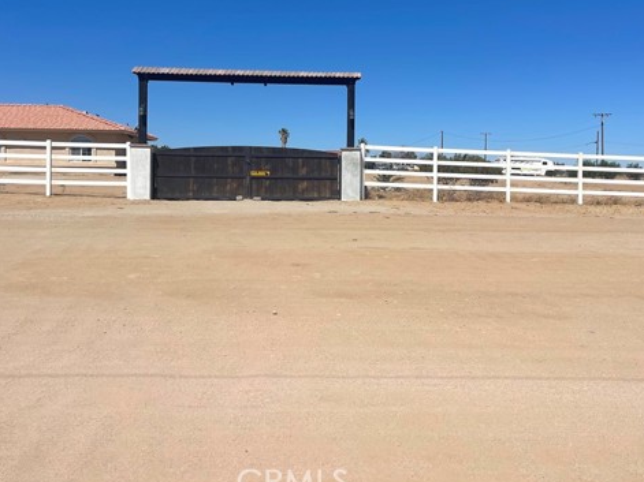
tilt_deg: -1.7
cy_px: 173
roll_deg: -0.2
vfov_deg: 41.4
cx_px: 347
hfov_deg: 53.9
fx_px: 632
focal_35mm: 34
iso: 32
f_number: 1.6
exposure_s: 1/7407
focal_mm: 5.1
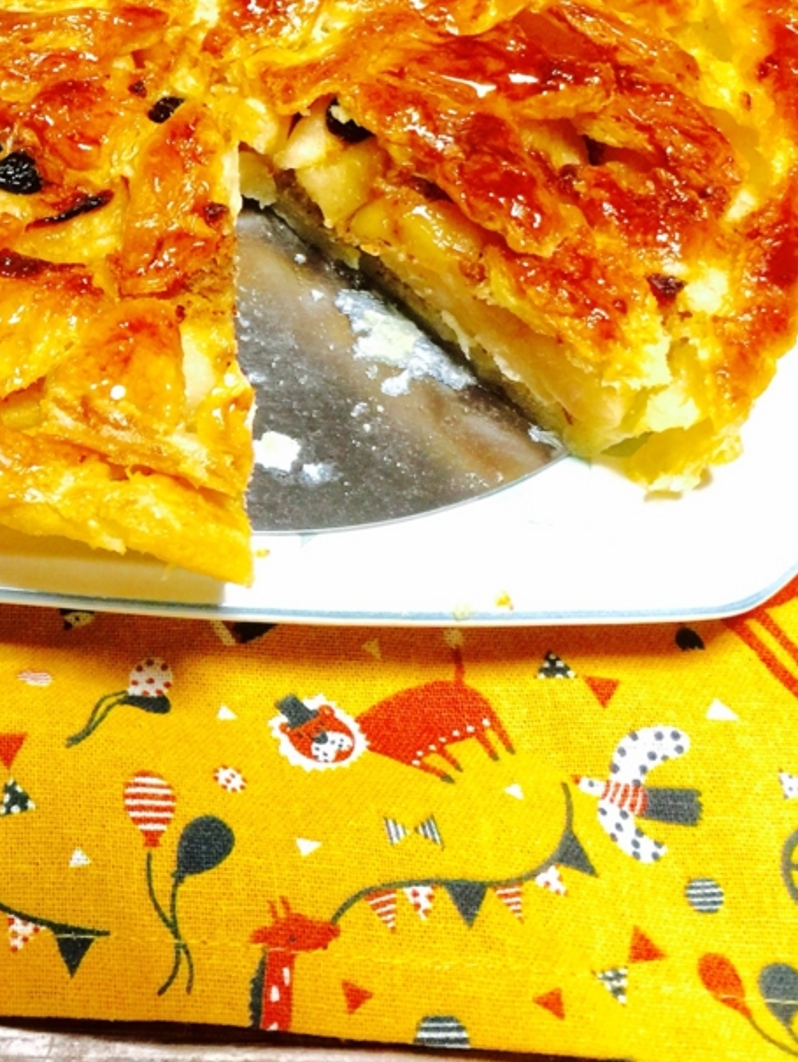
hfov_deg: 27.2
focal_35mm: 49
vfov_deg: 38.7
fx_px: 1505
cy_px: 417
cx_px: -79
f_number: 2.2
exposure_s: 1/15
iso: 64
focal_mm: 4.15
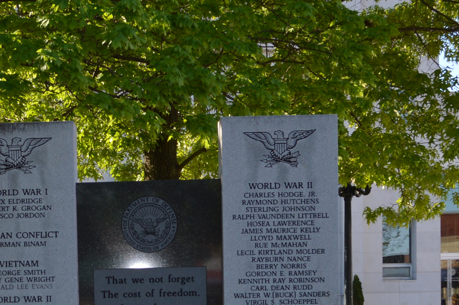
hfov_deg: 20.1
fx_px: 1287
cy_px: 377
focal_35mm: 101
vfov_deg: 13.1
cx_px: 115
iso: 100
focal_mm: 24
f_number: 5.6
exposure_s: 1/200
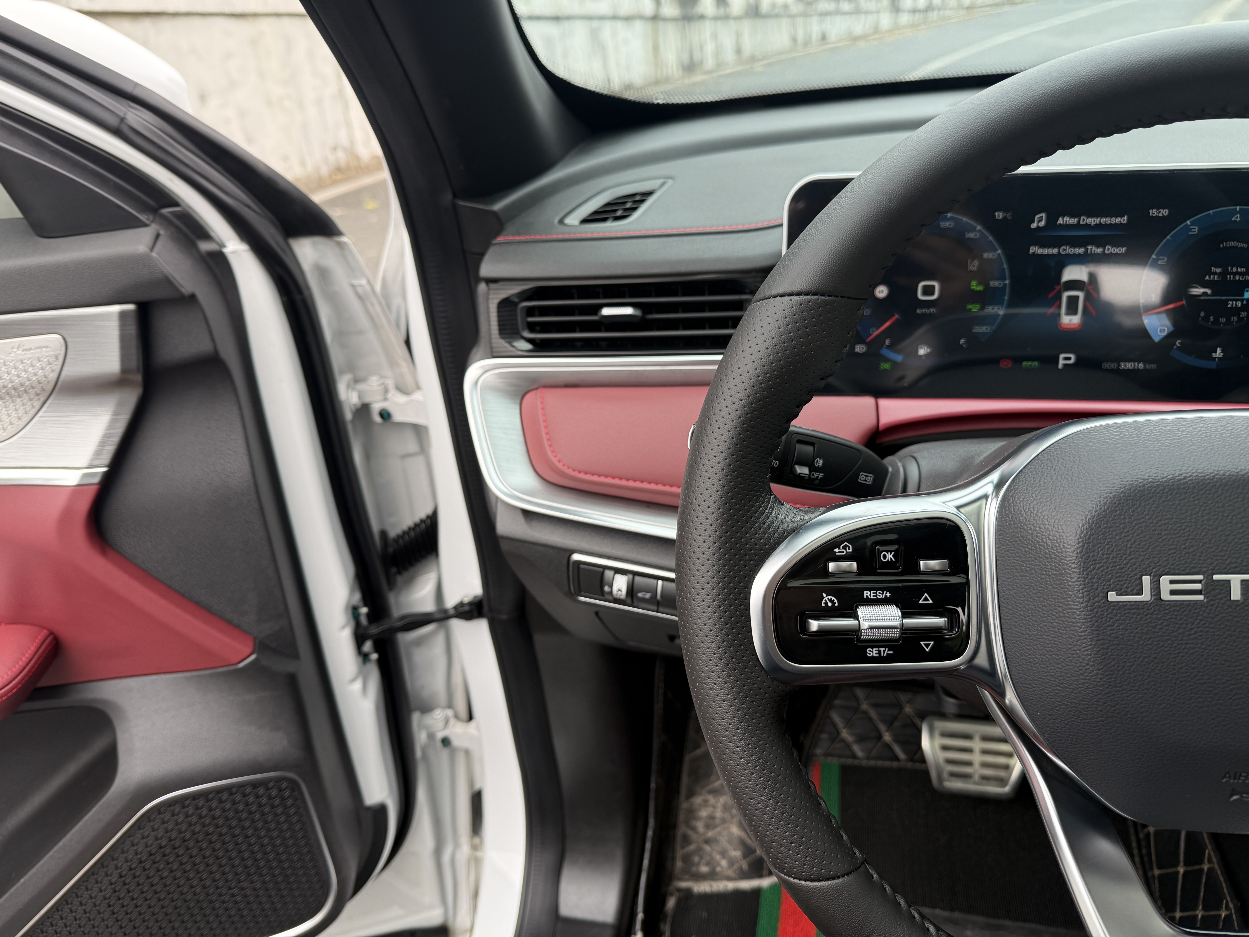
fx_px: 866
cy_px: 468
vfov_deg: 56.8
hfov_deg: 71.6
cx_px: 624
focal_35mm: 24
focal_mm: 6.76
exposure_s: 1/251
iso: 100
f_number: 1.78
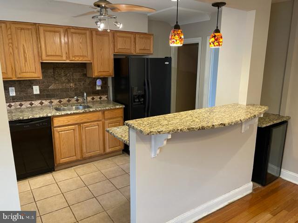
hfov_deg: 67.3
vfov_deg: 53.1
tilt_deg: -11.9
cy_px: 112
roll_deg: -0.2
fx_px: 224
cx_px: 149
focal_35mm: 26
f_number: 1.6
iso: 125
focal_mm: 4.2
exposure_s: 1/60
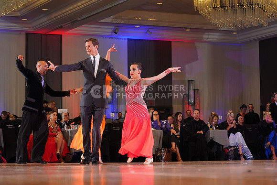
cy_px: 92
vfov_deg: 13.0
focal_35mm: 105
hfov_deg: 19.5
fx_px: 808
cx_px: 138
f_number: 4.5
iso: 1600
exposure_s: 1/160
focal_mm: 105
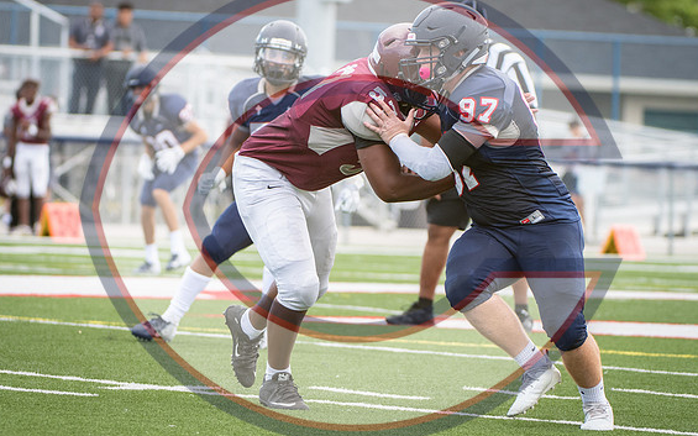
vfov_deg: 3.9
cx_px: 334
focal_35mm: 338
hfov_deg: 6.2
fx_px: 6429
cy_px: 205
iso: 800
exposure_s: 1/1000
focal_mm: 200
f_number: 4
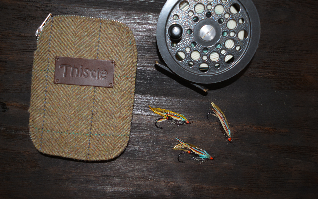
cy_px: 86
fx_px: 269
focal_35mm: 31
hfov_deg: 61.1
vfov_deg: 40.5
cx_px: 146
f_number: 3.5
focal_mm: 18
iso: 360
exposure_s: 1/30
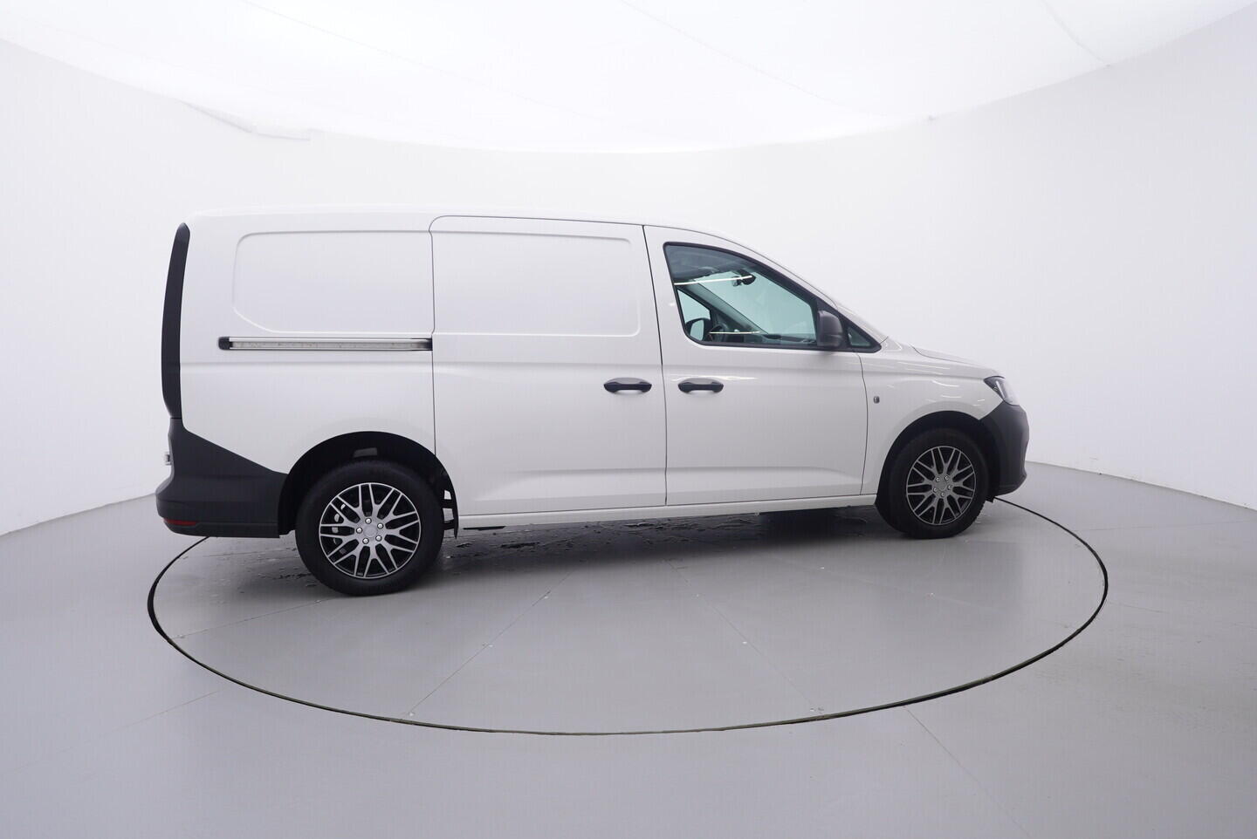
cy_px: 420
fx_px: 786
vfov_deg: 56.2
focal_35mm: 22
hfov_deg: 77.3
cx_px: 628
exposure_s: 1/80
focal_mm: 15
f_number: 5
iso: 200
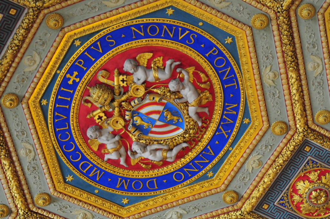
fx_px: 961
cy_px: 110
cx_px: 165
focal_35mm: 105
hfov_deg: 19.5
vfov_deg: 13.0
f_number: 4.5
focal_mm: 70
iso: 2000
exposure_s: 1/50
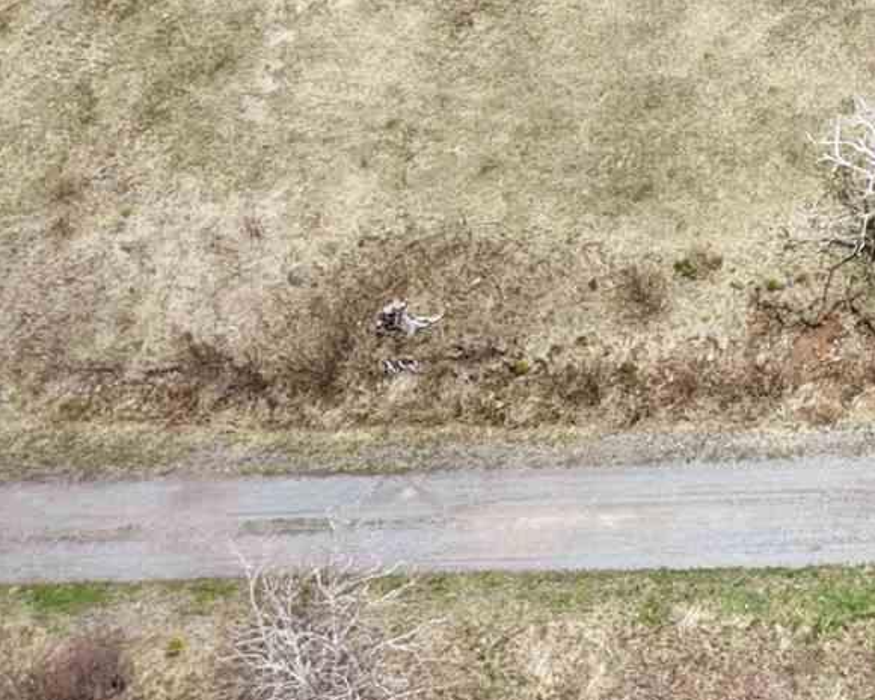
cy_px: -508
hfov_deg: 14.1
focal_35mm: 119
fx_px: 3082
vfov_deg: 12.0
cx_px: 1638
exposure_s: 1/2500
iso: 120
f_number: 1.8
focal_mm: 8.67
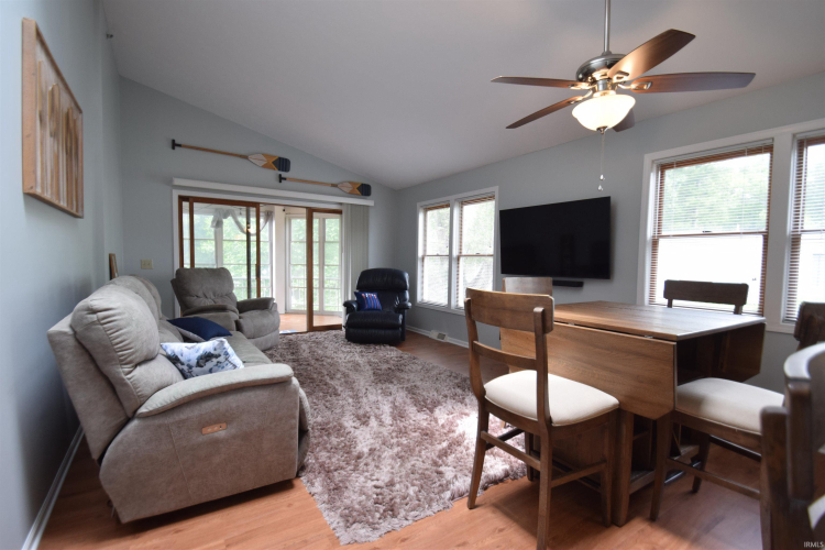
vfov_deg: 72.1
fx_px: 378
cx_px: 412
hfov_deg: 95.0
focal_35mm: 16
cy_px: 275
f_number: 5
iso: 400
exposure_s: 1/100
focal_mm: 11
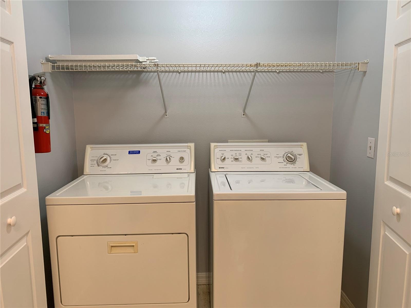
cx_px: 206
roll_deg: +0.6
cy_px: 154
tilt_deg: -8.4
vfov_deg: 53.1
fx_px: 309
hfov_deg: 67.3
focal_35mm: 26
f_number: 1.8
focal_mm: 4.25
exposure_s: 1/60
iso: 64
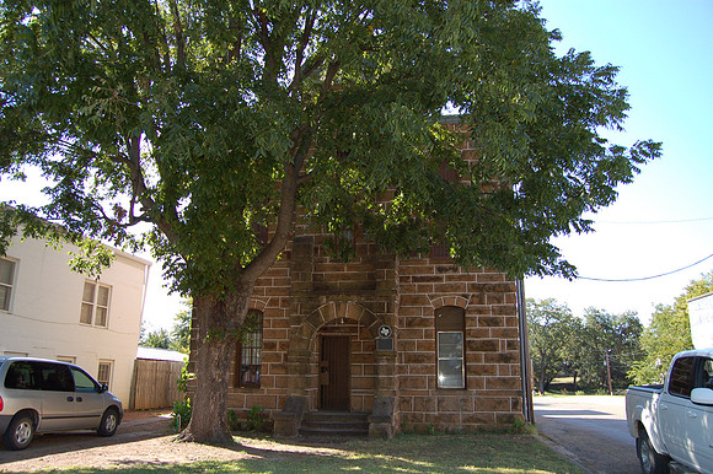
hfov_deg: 67.4
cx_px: 356
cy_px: 237
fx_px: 534
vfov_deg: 47.9
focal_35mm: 27
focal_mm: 18
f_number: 4.5
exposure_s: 1/500
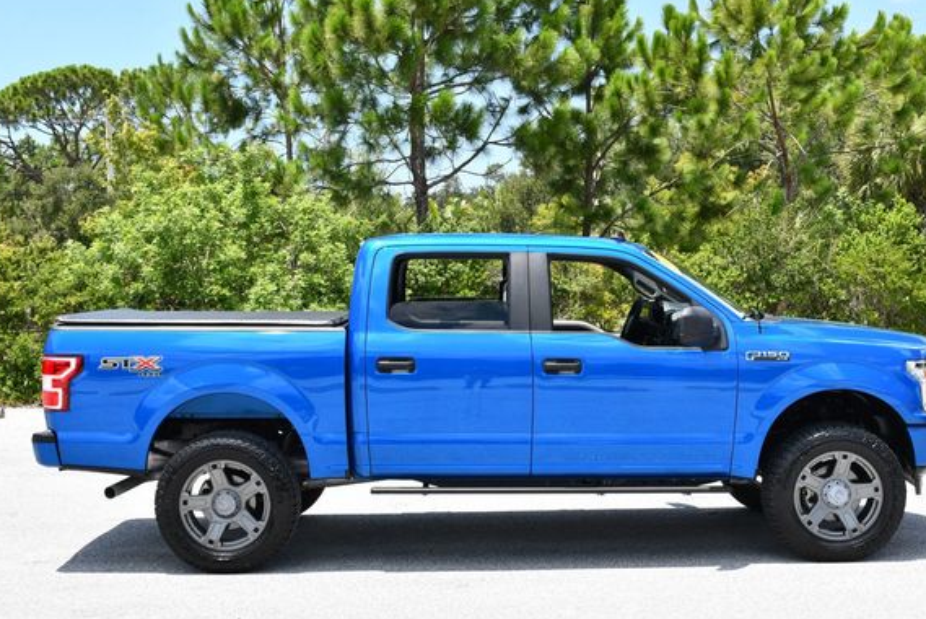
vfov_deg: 25.1
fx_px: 1390
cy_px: 305
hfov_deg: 36.8
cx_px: 500
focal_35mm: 54
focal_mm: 24
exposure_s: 1/250
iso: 180
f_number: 8
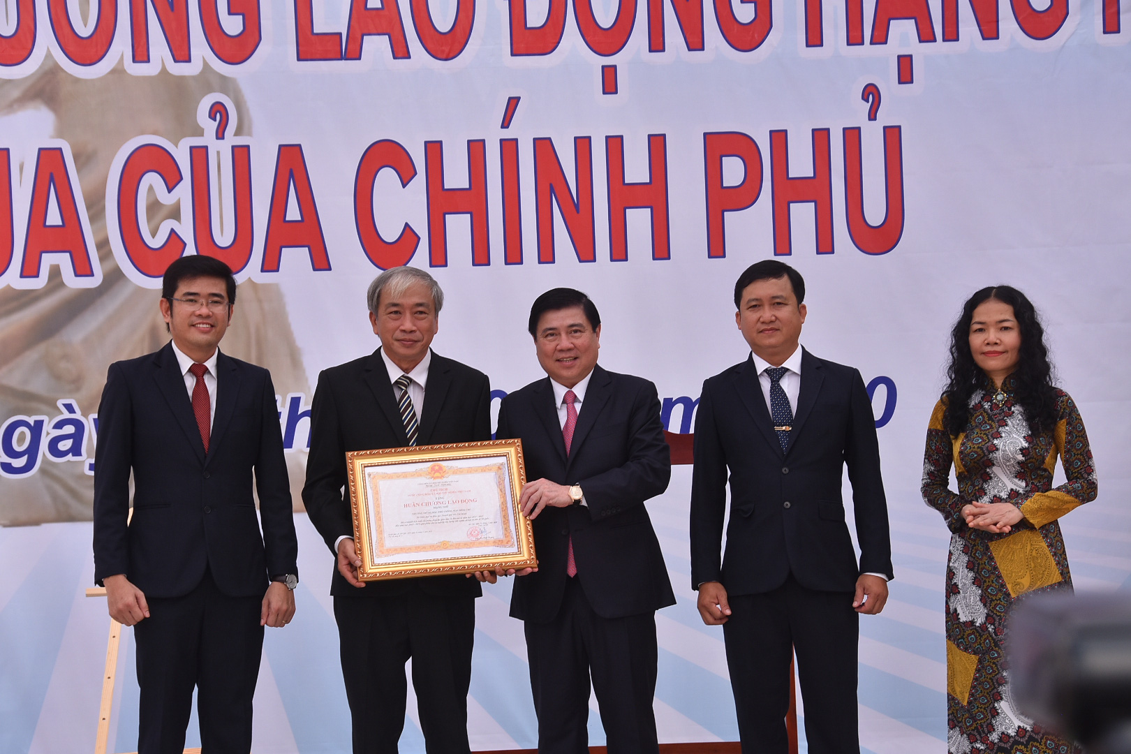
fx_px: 3298
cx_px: 566
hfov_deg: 19.5
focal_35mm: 105
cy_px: 377
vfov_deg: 13.0
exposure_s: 1/200
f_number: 9
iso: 200
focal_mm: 70
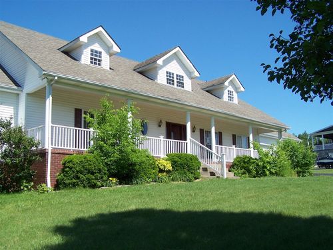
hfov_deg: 49.0
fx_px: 366
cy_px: 125
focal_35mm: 38
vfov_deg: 37.7
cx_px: 166
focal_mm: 6.3
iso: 80
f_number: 4
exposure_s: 1/750
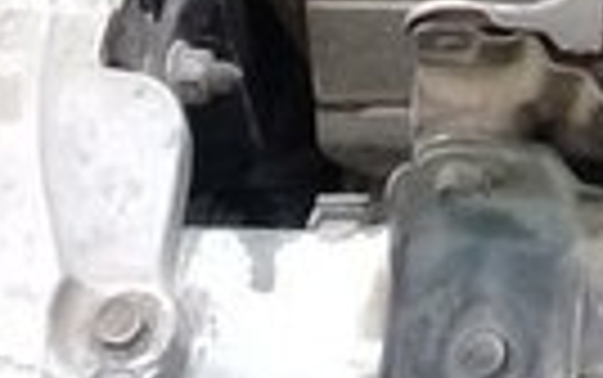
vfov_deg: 7.7
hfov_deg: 12.7
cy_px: -394
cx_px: 680
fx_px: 2664
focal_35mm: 162
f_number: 2.2
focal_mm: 3.3
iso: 64
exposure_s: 1/50
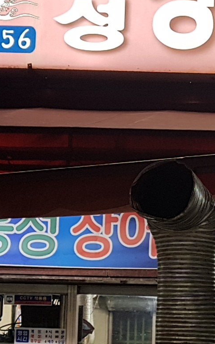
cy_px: 360
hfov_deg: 12.0
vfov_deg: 19.7
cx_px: 363
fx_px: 957
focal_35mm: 102
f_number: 1.7
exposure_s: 1/120
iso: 50
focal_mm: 4.2
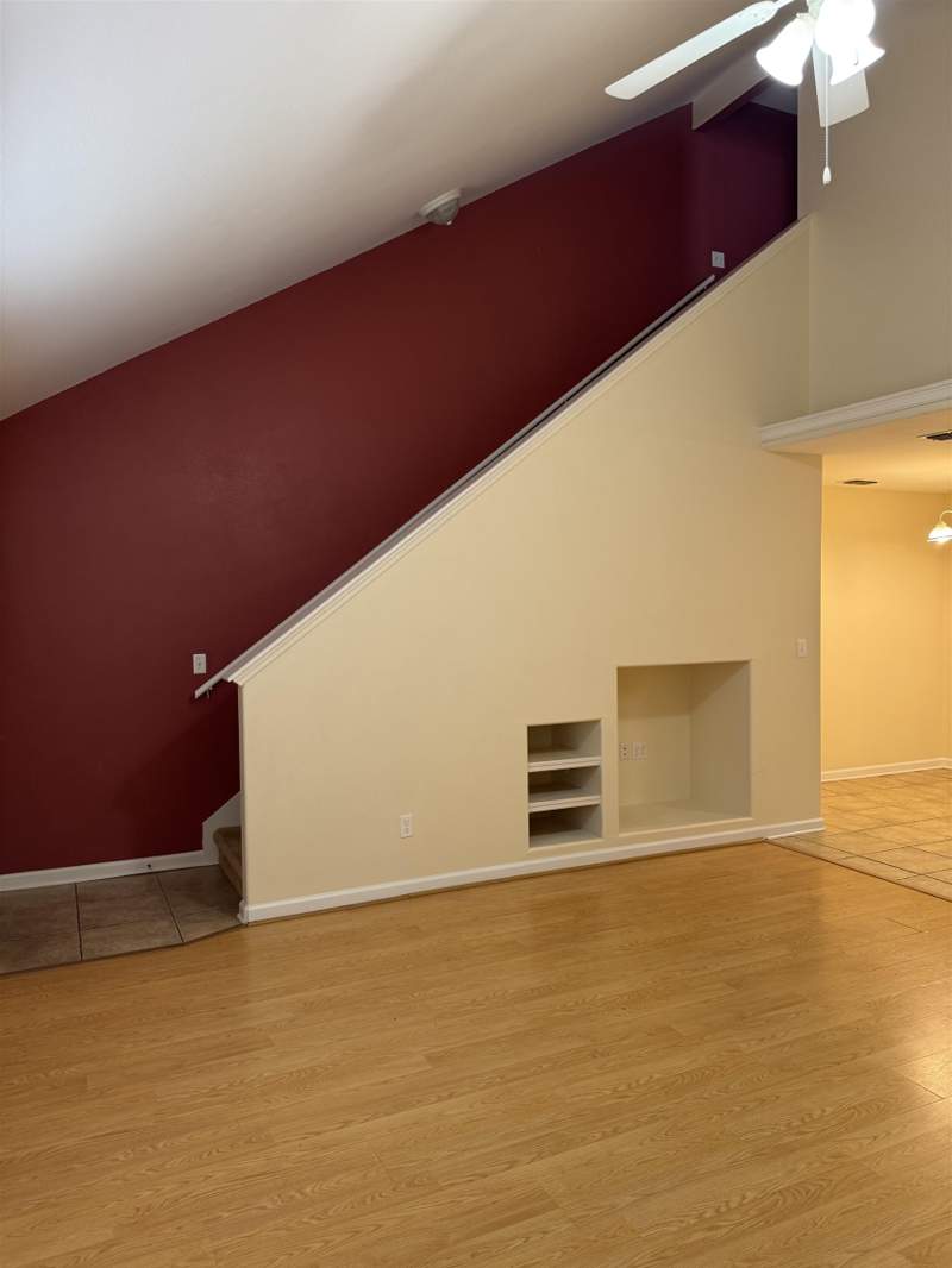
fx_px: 880
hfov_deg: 56.8
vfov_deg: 71.6
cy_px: 634
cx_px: 476
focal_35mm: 24
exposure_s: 1/60
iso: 160
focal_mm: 6.76
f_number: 1.78
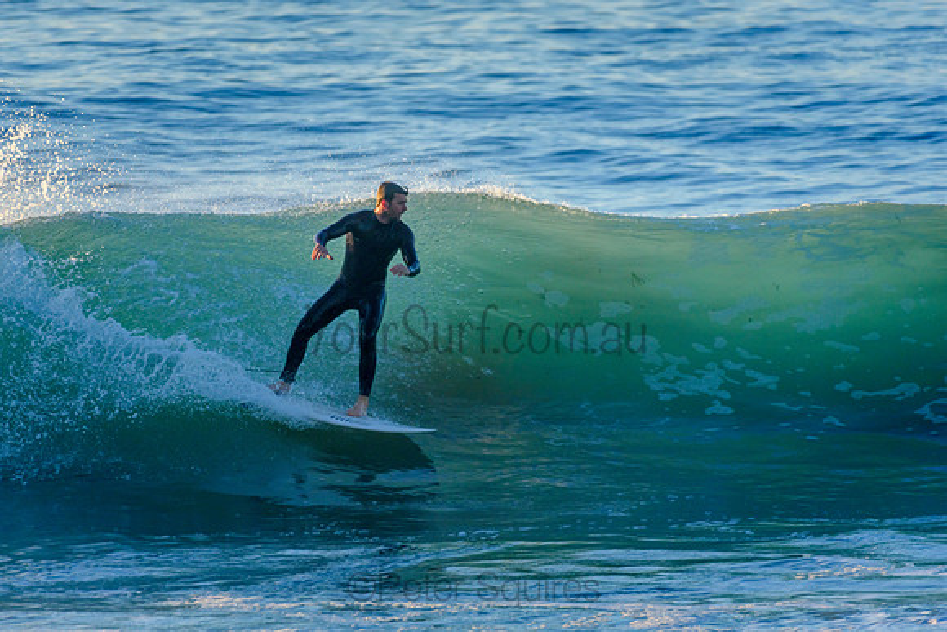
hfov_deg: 2.7
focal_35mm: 750
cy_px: 316
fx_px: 19738
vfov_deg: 1.8
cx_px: 474
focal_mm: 500
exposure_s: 1/1250
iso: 450
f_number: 5.6
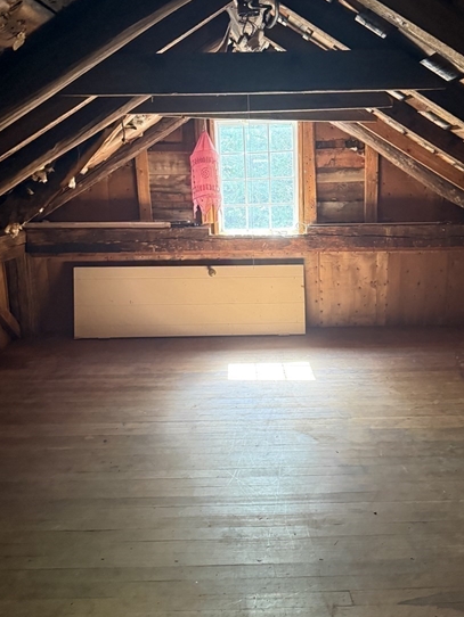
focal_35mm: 34
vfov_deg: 53.9
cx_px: 274
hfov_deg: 41.7
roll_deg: +0.6
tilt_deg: -13.3
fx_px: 607
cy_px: 312
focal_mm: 6.76
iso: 640
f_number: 1.78
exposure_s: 1/60
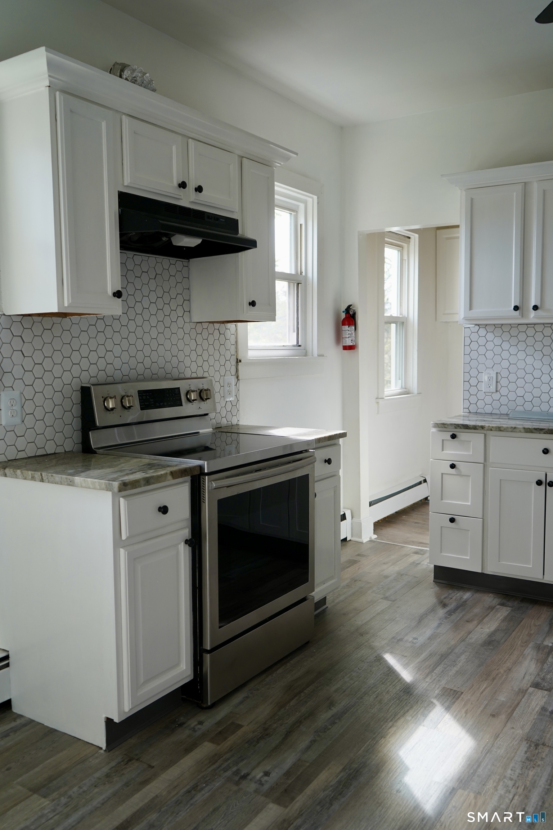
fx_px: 645
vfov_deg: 65.5
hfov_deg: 46.4
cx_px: 276
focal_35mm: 28
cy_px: 415
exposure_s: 1/160
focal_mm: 28
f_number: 4
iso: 320
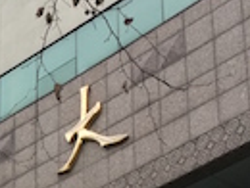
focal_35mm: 166
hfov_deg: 11.2
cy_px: 311
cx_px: -183
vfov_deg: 8.7
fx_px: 1201
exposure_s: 1/251
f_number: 2
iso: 100
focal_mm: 4.12
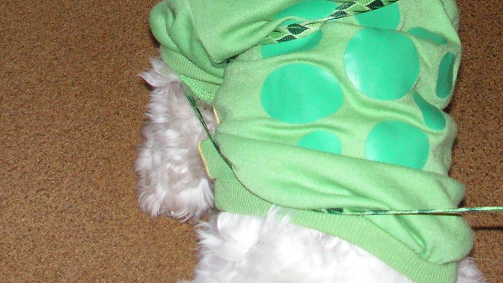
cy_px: -90
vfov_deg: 12.3
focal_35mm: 95
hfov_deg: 22.4
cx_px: 309
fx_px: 1267
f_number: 3.2
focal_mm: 6
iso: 160
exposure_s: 1/40
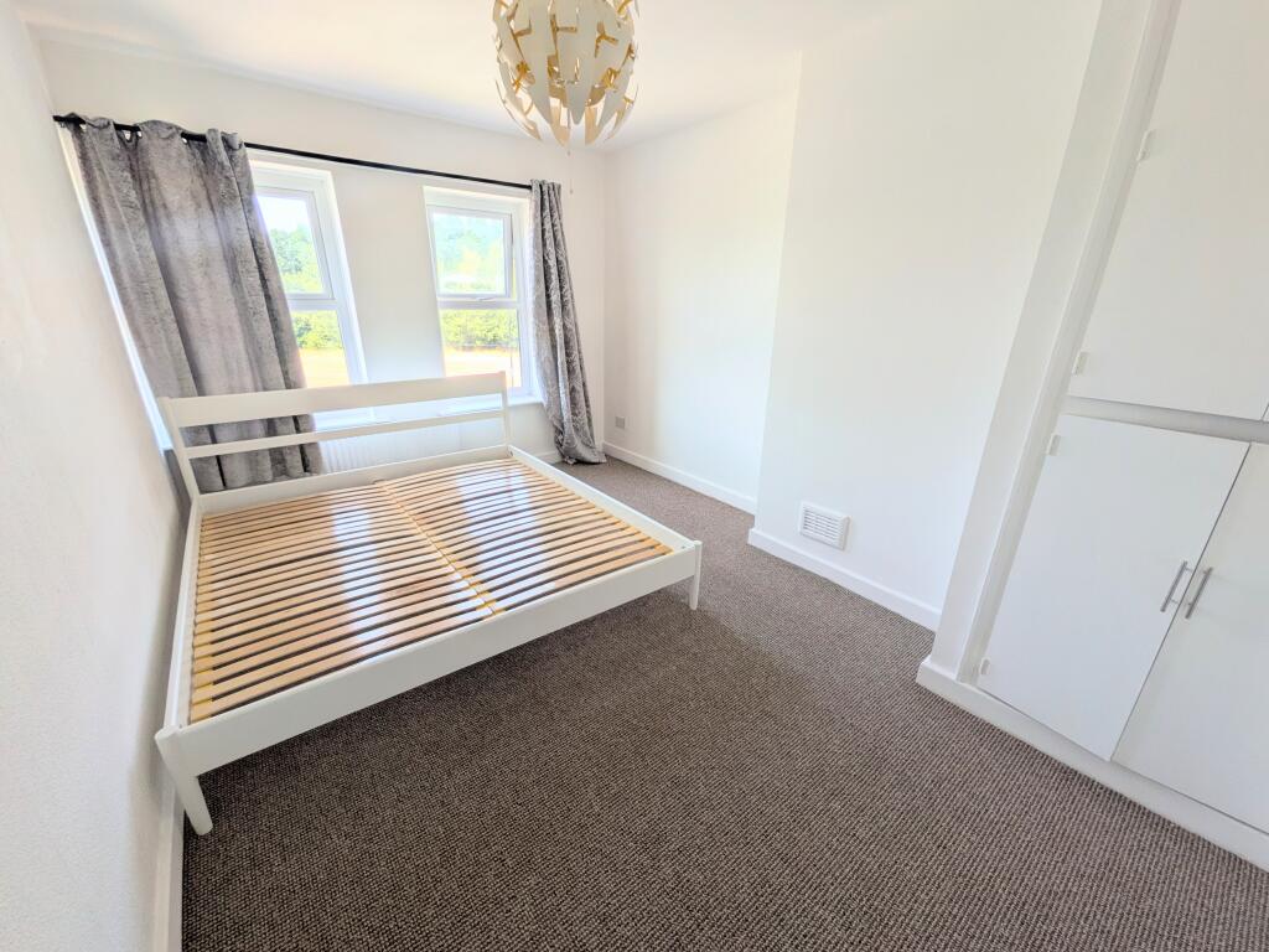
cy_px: 476
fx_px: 513
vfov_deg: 85.7
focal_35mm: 14
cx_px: 634
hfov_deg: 102.1
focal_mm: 1.85
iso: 43
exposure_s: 1/211
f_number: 2.2
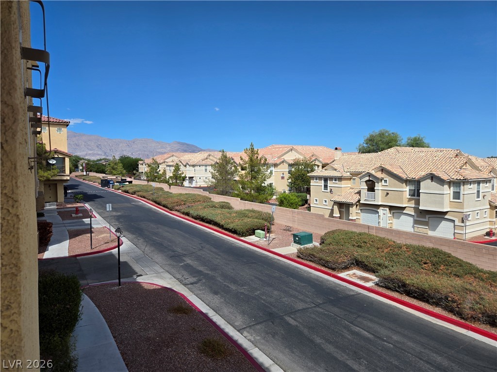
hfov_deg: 73.9
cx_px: 248
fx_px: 330
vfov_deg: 58.9
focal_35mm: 23
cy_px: 186
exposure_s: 1/2921
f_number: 1.8
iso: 32
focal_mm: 5.4
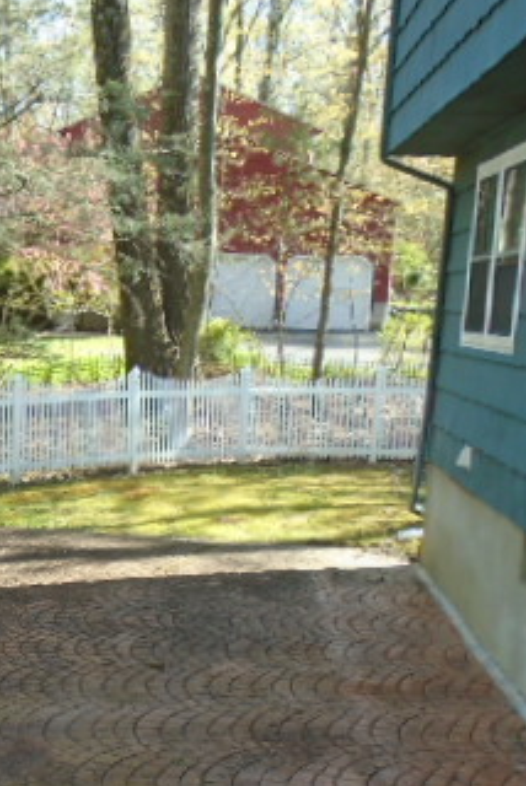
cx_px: -47
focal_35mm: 54
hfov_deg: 23.6
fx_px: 1181
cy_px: 565
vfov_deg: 36.2
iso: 100
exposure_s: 1/100
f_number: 3.2
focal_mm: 4.6
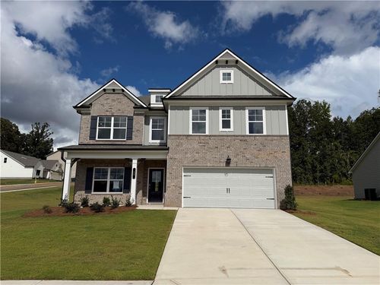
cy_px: 142
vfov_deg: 56.8
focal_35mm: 24
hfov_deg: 71.6
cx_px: 190
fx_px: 263
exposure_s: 1/17544
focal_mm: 6.76
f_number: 1.78
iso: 80
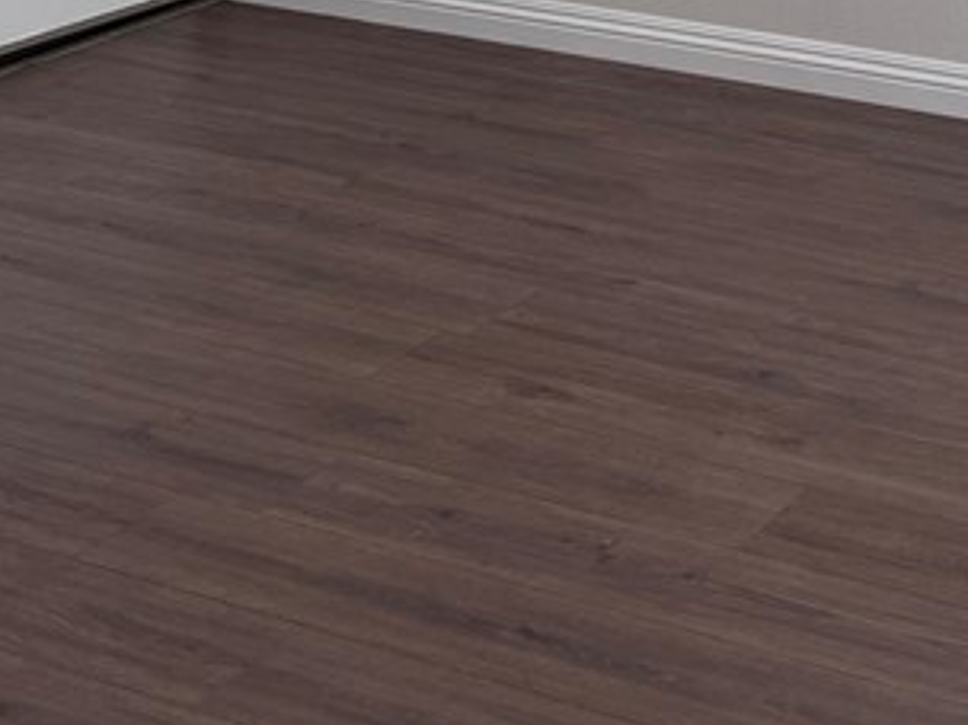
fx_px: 2460
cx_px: 712
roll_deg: -0.7
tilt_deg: -10.8
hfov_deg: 22.1
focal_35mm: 88
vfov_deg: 15.9
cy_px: -208
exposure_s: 1/117
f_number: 1.5
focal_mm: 5.7
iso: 64
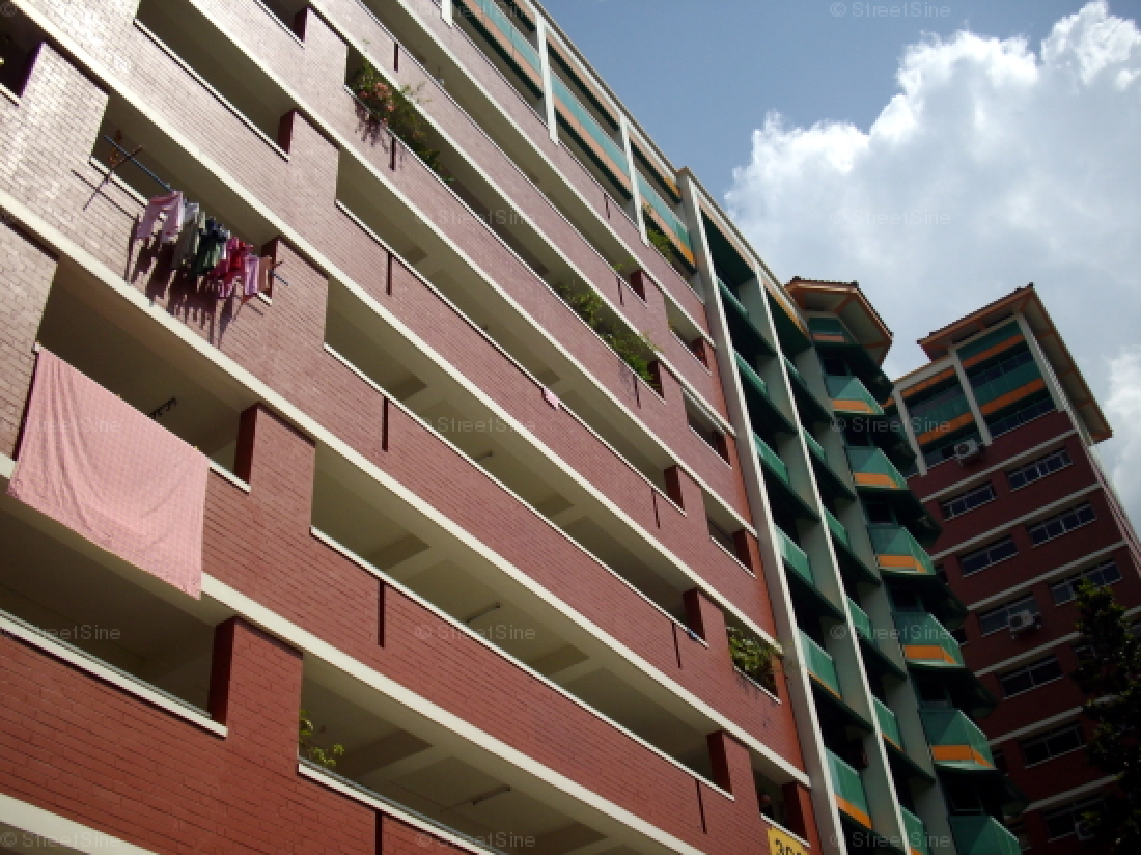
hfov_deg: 50.2
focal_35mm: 37
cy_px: 428
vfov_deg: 38.6
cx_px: 570
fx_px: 1219
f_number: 5.6
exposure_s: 1/640
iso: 80
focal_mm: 6.2
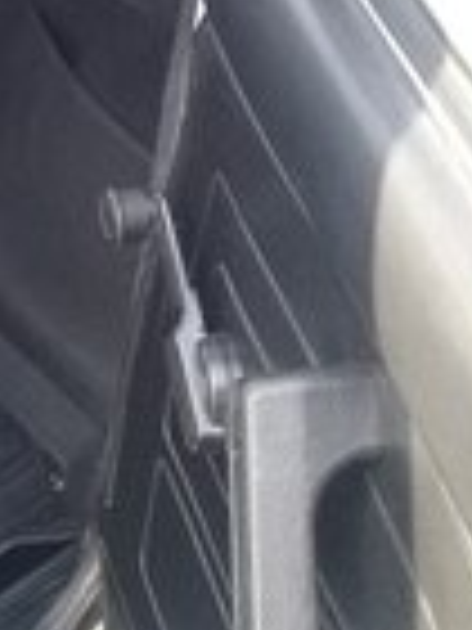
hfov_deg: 12.6
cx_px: -283
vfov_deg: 16.8
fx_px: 2000
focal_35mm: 110
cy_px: -198
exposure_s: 1/100
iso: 80
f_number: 2.2
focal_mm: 3.3
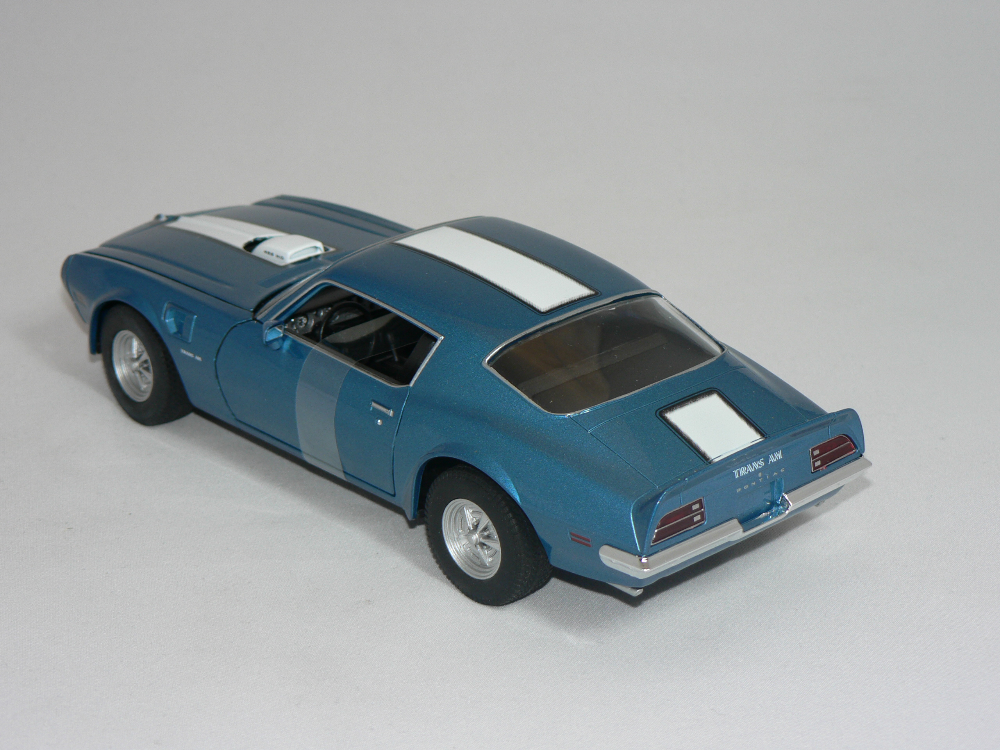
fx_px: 2484
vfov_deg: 17.2
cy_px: 375
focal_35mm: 86
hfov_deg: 22.8
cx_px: 500
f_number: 3.2
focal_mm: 14.3
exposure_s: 1/60
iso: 80
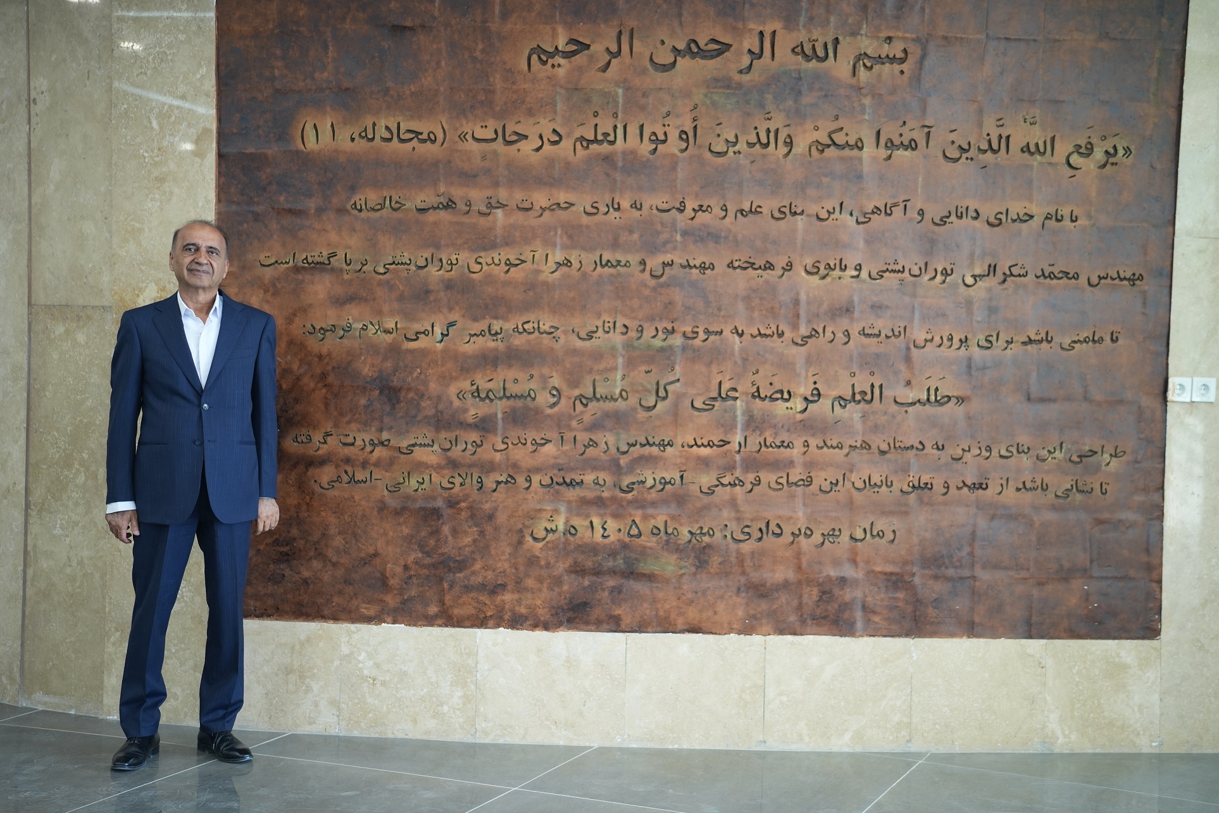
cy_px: 406
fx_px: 1693
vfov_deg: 27.0
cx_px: 610
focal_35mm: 50
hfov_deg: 39.6
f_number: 1.4
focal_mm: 50
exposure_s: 1/250
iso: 320
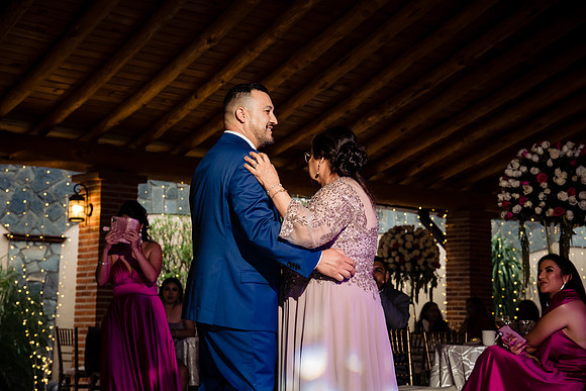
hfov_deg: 28.8
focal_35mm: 70
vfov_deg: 19.5
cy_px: 196
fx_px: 1140
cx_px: 293
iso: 2000
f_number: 6.3
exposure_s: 1/200
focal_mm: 70
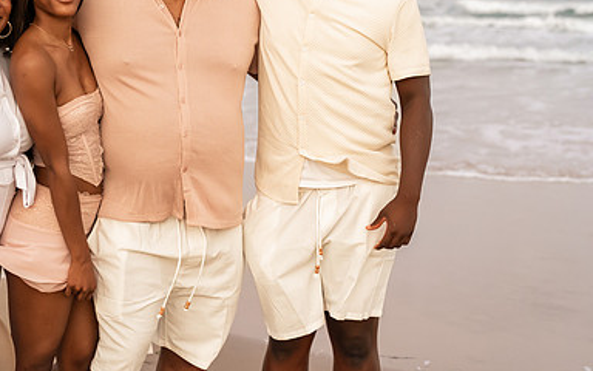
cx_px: 176
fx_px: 1244
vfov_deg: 16.8
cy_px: 78
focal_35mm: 77
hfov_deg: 26.6
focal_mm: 50
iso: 3200
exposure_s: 1/200
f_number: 2.8
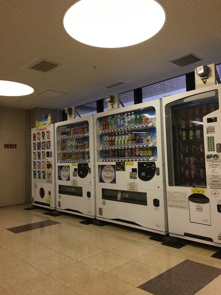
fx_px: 247
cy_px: 148
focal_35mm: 29
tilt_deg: +5.7
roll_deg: +1.6
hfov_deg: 48.2
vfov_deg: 61.7
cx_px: 110
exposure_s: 1/30
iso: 32
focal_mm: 4.15
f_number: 2.2
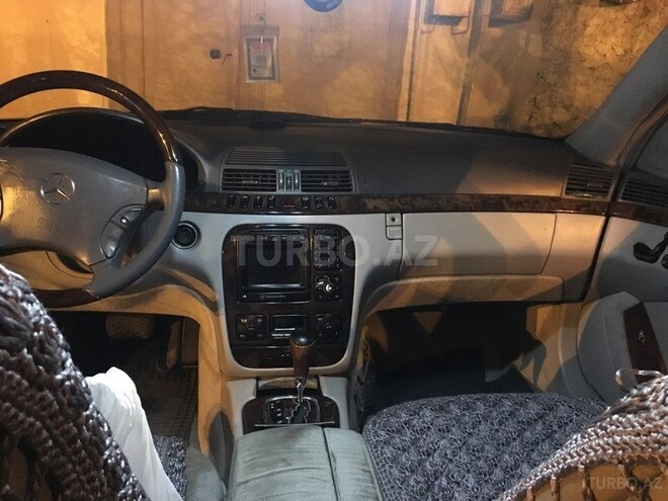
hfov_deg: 61.7
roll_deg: -5.8
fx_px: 560
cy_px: 250
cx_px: 334
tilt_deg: -18.5
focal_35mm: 29
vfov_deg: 48.2
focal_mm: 4.15
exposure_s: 1/17
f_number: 2.2
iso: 800
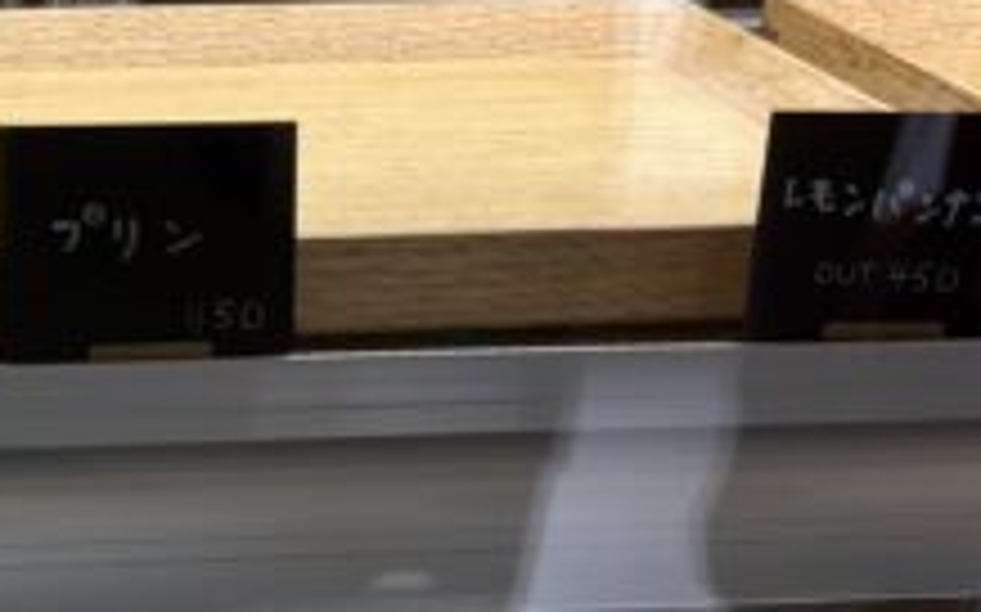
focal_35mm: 92
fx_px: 2458
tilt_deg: -28.5
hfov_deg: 20.8
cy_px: 691
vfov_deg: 13.9
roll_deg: -1.5
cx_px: -250
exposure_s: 1/255
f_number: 1.6
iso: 40
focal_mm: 5.96
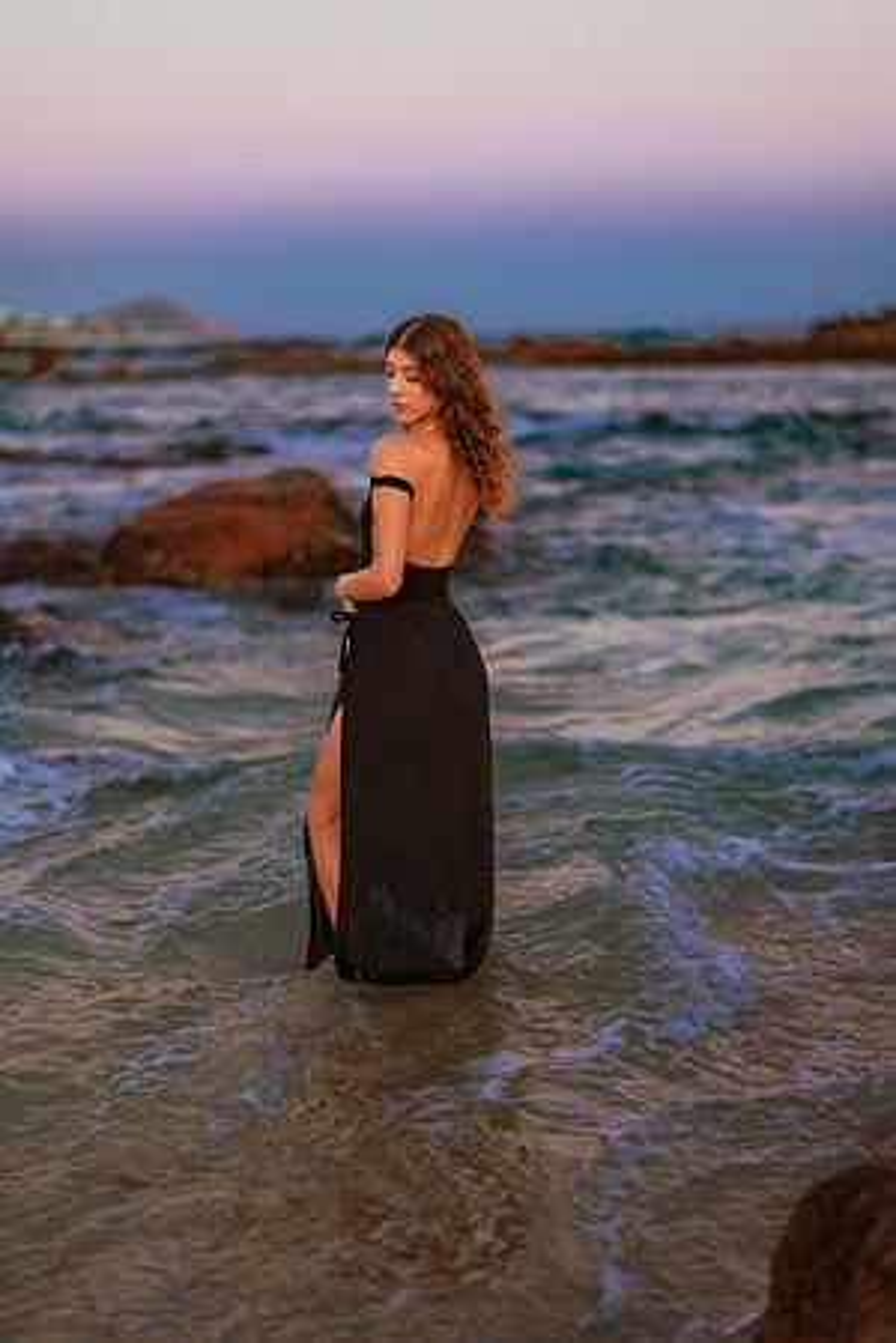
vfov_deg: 34.5
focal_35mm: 58
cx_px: 448
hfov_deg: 23.4
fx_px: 2165
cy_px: 672
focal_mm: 58
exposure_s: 1/320
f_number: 1.4
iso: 200
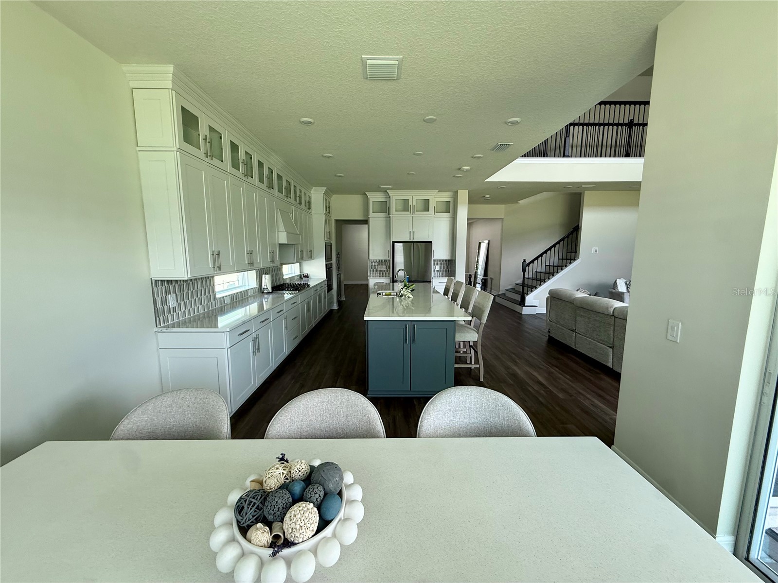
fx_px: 315
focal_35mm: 14
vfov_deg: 85.7
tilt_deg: -8.1
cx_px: 389
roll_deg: -0.7
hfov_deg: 102.1
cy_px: 292
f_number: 2.2
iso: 160
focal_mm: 2.22
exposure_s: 1/99
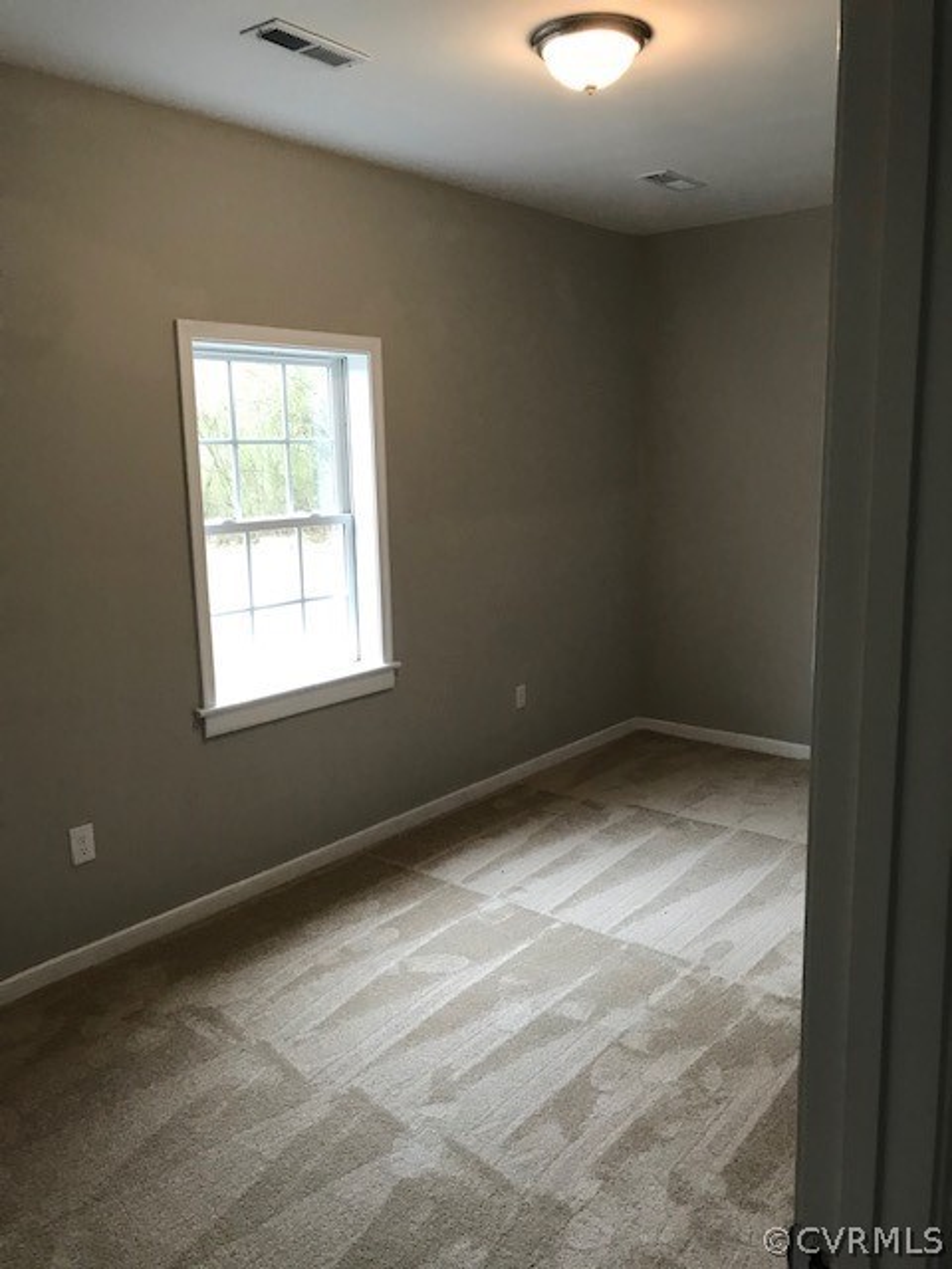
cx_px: 476
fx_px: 1027
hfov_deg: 49.7
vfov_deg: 63.4
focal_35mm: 28
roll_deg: +1.2
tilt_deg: -7.2
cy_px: 634
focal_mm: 3.99
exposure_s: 1/30
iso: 40
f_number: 1.8
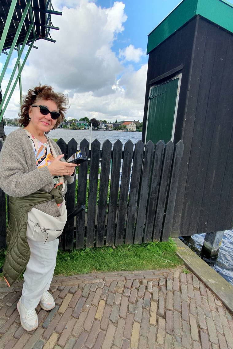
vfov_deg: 86.9
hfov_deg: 63.0
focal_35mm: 19
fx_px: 184
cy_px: 174
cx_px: 79
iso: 50
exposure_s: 1/588
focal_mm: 1.8
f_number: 2.2
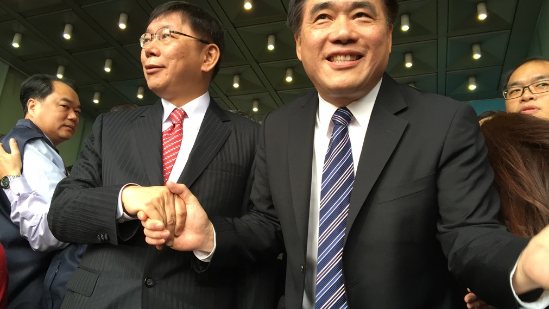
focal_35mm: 32
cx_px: 275
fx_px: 466
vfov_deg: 36.7
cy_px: 163
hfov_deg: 61.0
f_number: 2.2
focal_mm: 4.15
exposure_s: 1/40
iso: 32
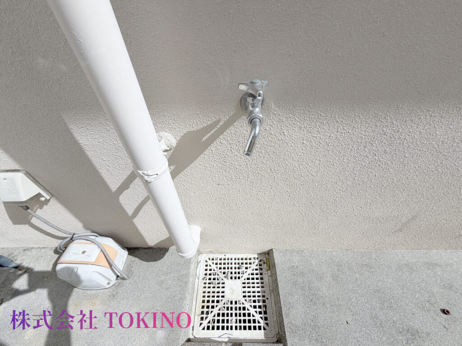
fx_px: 187
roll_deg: +3.4
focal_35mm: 14
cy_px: 173
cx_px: 231
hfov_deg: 102.1
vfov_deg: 85.7
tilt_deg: -43.6
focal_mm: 2.22
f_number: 2.2
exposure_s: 1/1613
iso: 20
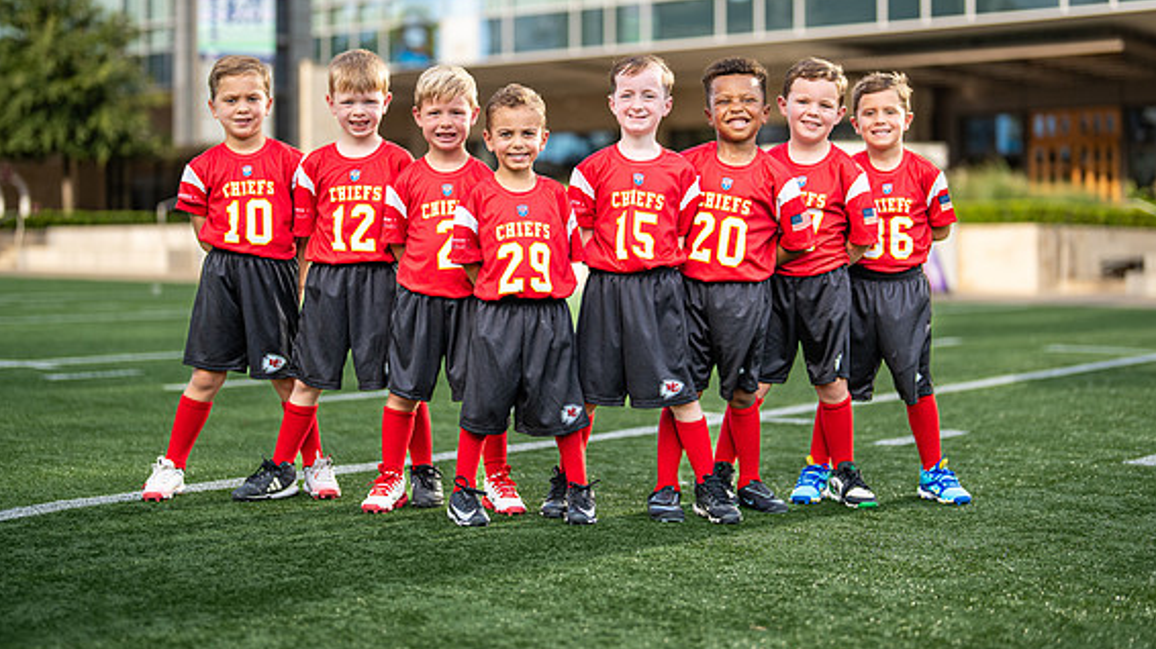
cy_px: 246
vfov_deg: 19.4
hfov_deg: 33.8
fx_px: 1900
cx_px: 586
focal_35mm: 62
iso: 100
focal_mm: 50
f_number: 1.2
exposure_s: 1/2500
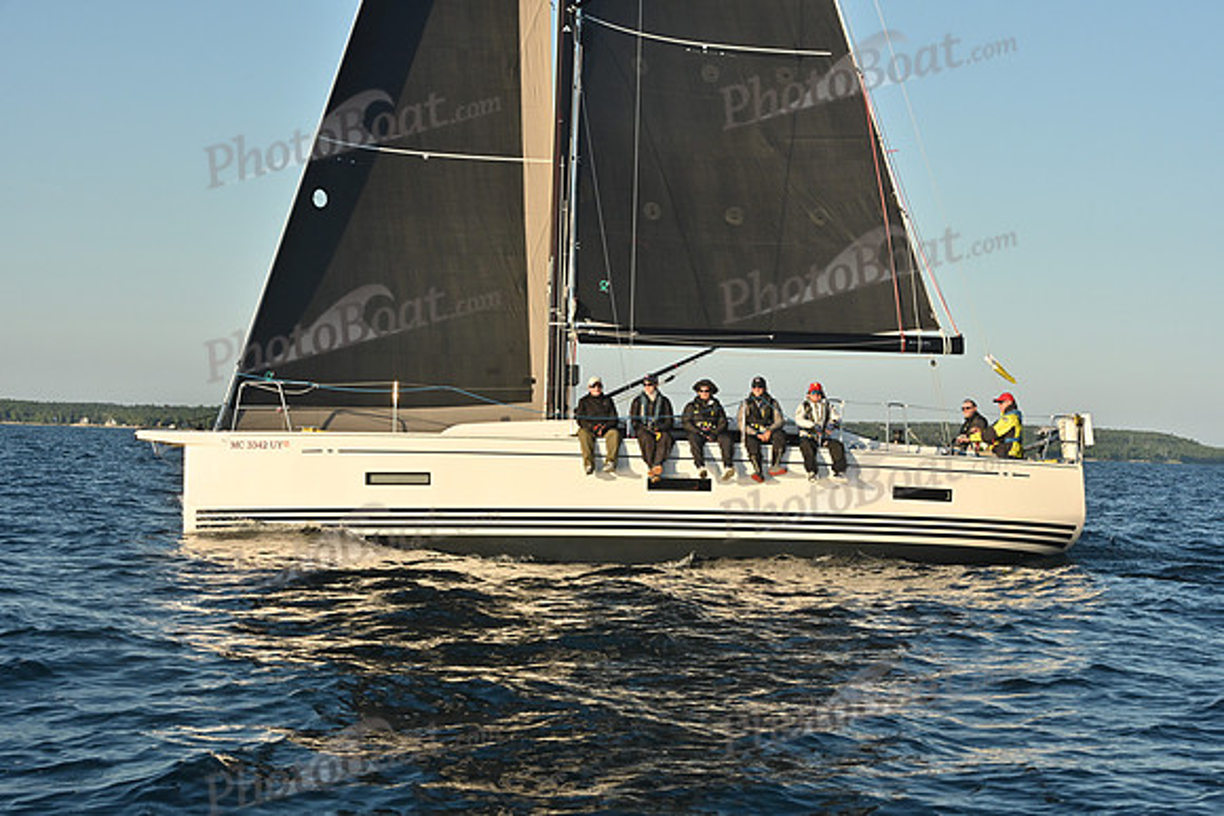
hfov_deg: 28.8
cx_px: 612
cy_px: 408
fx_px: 2380
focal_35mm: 70
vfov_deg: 19.5
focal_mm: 70
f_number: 11
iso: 800
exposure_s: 1/1000
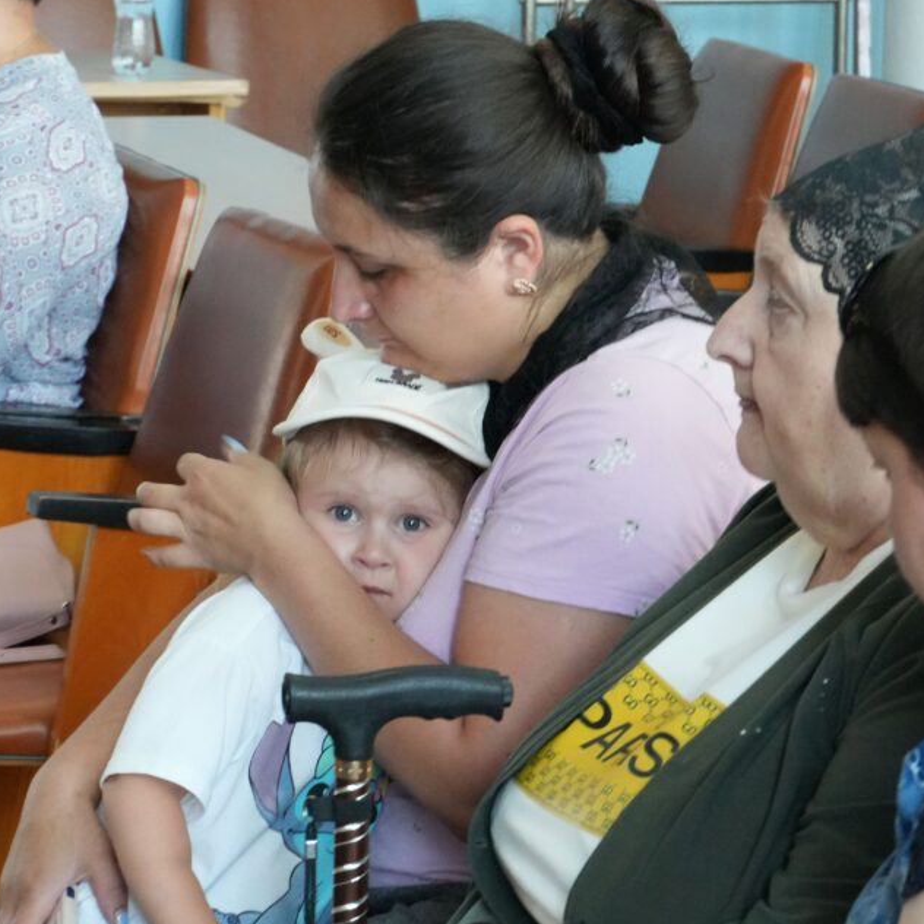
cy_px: 463
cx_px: 531
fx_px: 4862
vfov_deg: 10.9
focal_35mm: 161
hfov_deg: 10.9
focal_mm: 78
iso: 6400
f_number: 11
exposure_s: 1/20
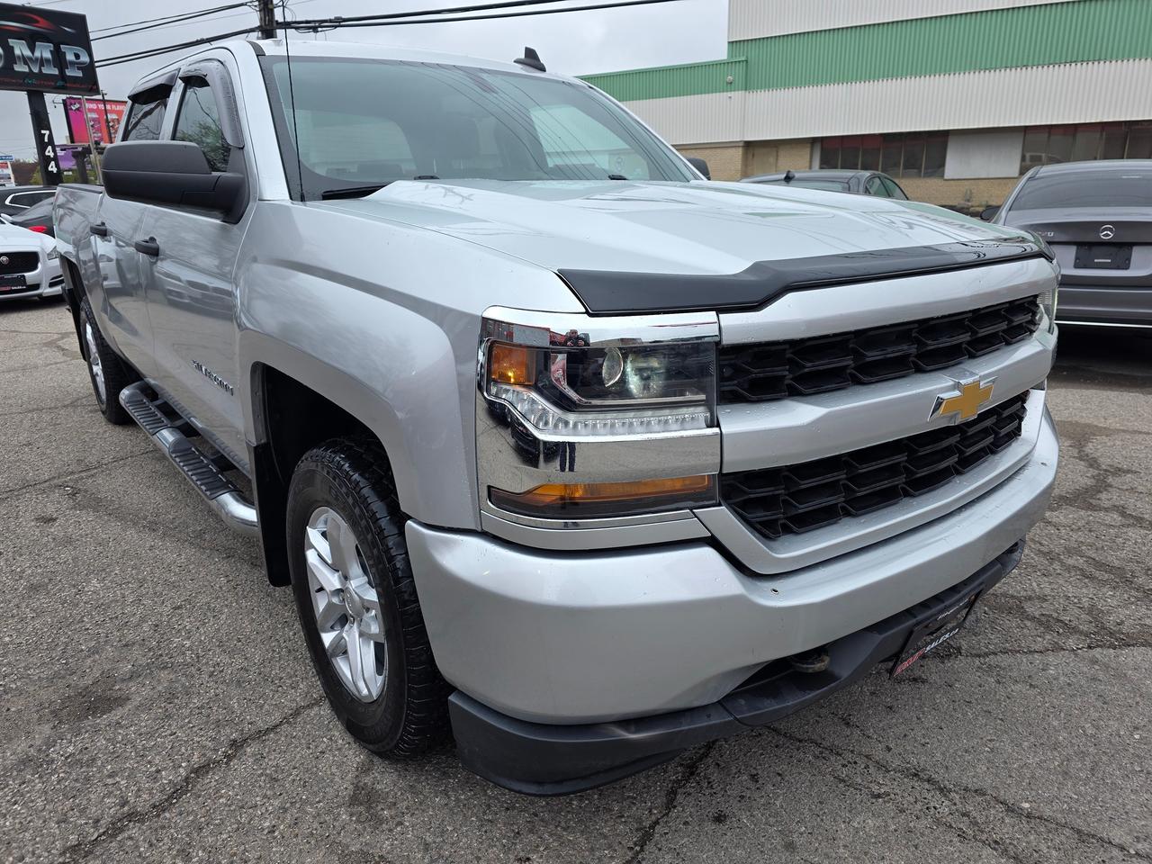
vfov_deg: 58.9
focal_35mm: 23
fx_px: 765
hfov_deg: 73.9
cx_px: 576
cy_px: 432
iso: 80
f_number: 1.7
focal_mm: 6.3
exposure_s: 1/1245
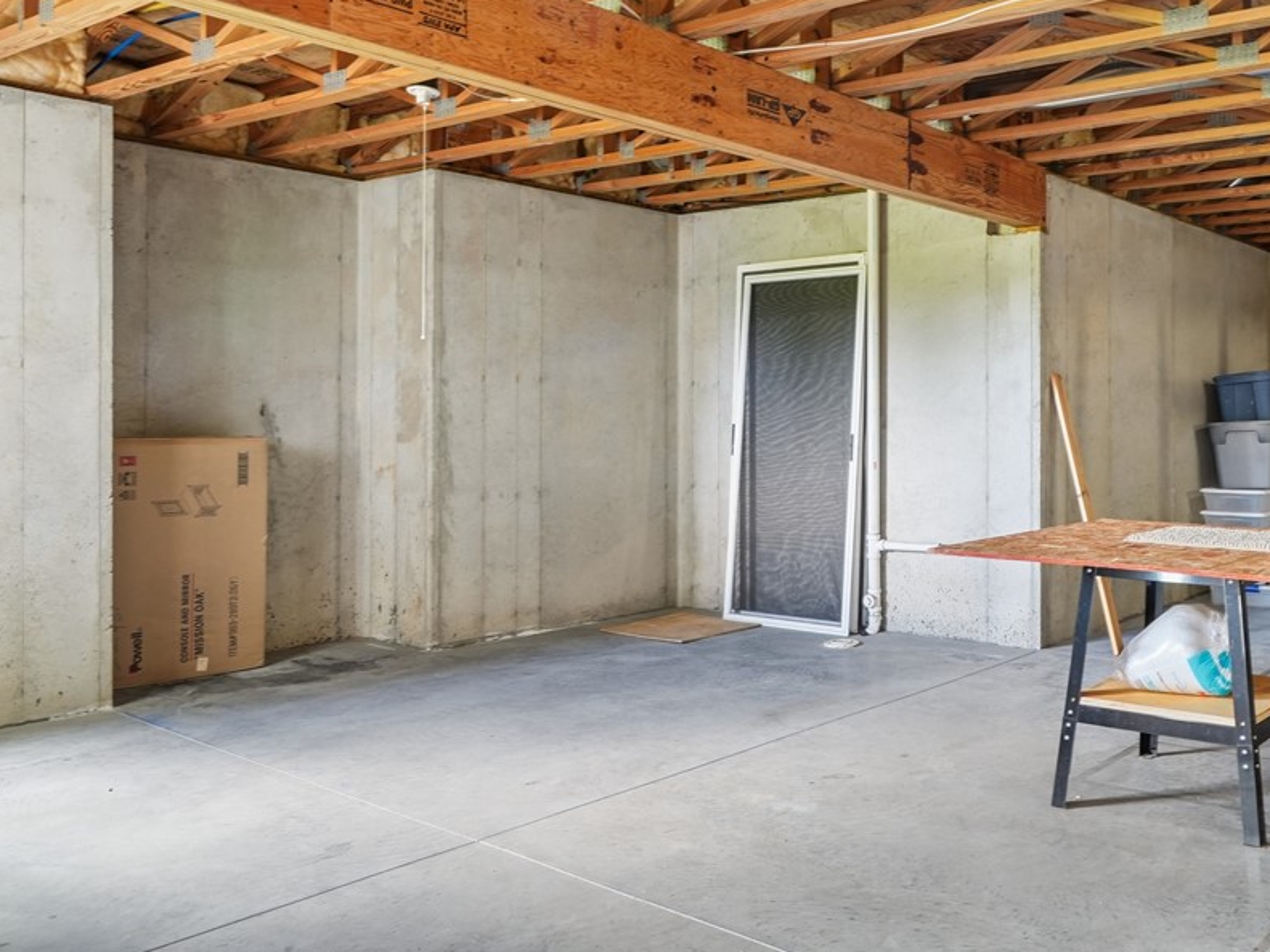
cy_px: 389
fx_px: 1211
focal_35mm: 33
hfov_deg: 53.4
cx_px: 918
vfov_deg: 42.8
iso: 400
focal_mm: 16
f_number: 10
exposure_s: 1/1.25
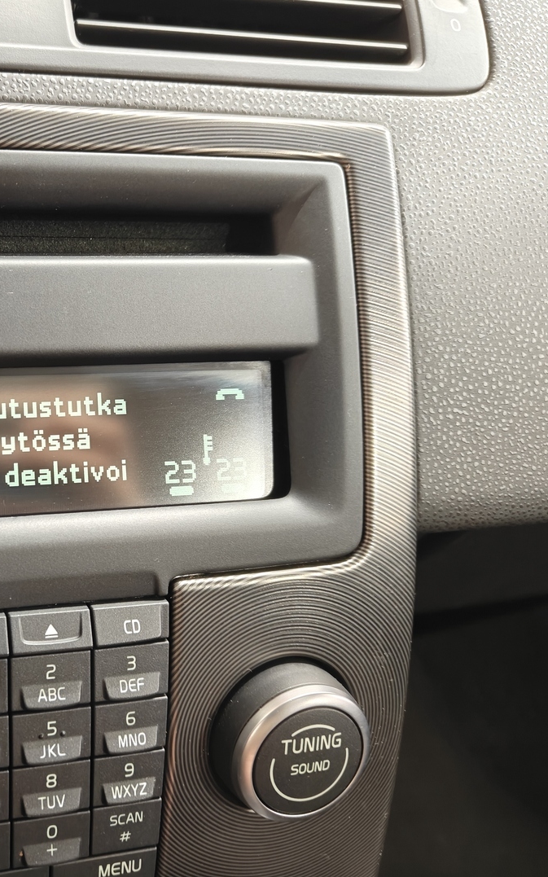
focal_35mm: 34
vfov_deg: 56.7
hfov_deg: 34.3
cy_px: 438
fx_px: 813
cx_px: 15
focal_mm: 5.59
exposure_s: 1/26
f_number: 1.8
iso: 200
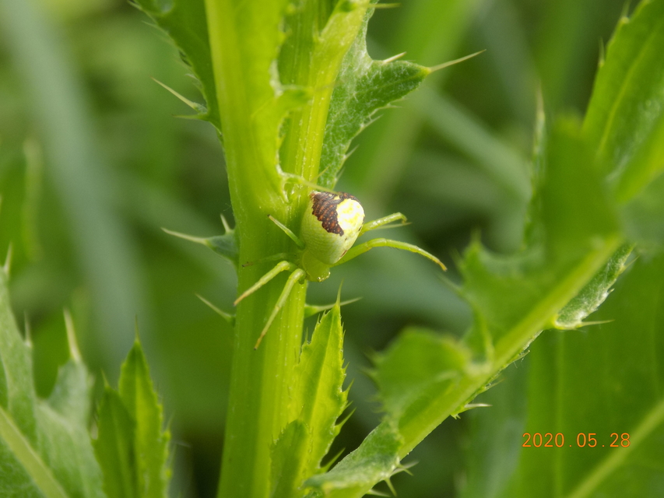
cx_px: 332
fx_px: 2264
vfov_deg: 12.6
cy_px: 249
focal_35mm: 118
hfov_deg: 16.7
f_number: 4.8
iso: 80
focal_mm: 20.9
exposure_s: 1/125
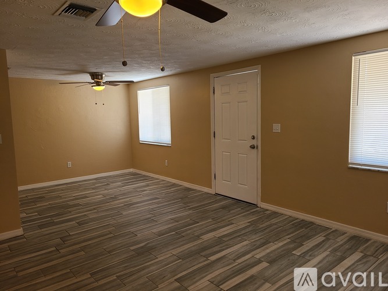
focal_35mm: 26
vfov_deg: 53.0
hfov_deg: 67.3
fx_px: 291
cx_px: 194
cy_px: 146
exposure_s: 1/60
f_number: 1.8
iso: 64
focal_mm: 5.4
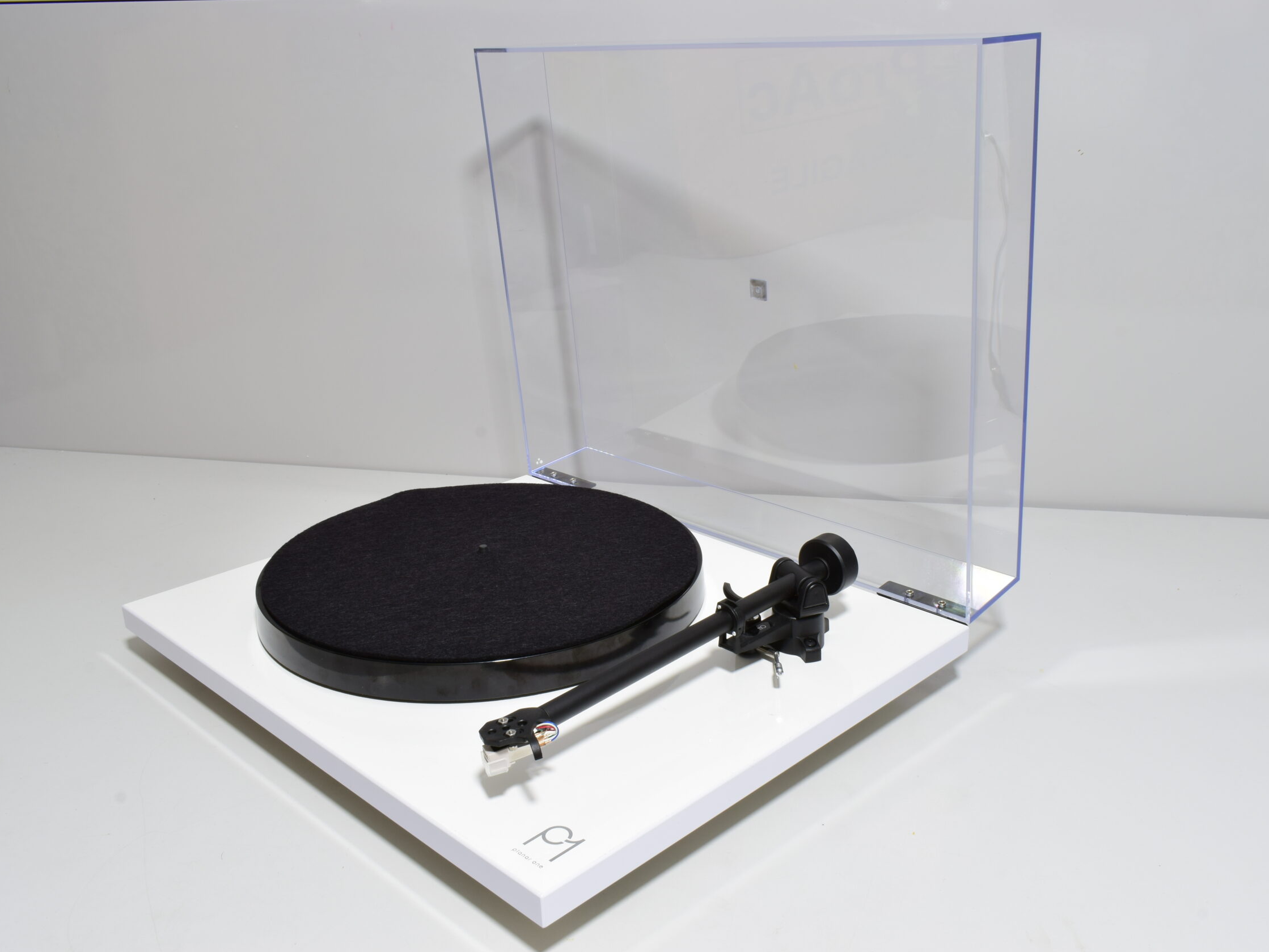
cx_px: 690
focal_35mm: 33
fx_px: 1210
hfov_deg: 55.3
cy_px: 479
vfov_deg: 42.9
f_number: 22
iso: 100
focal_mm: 20
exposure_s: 2
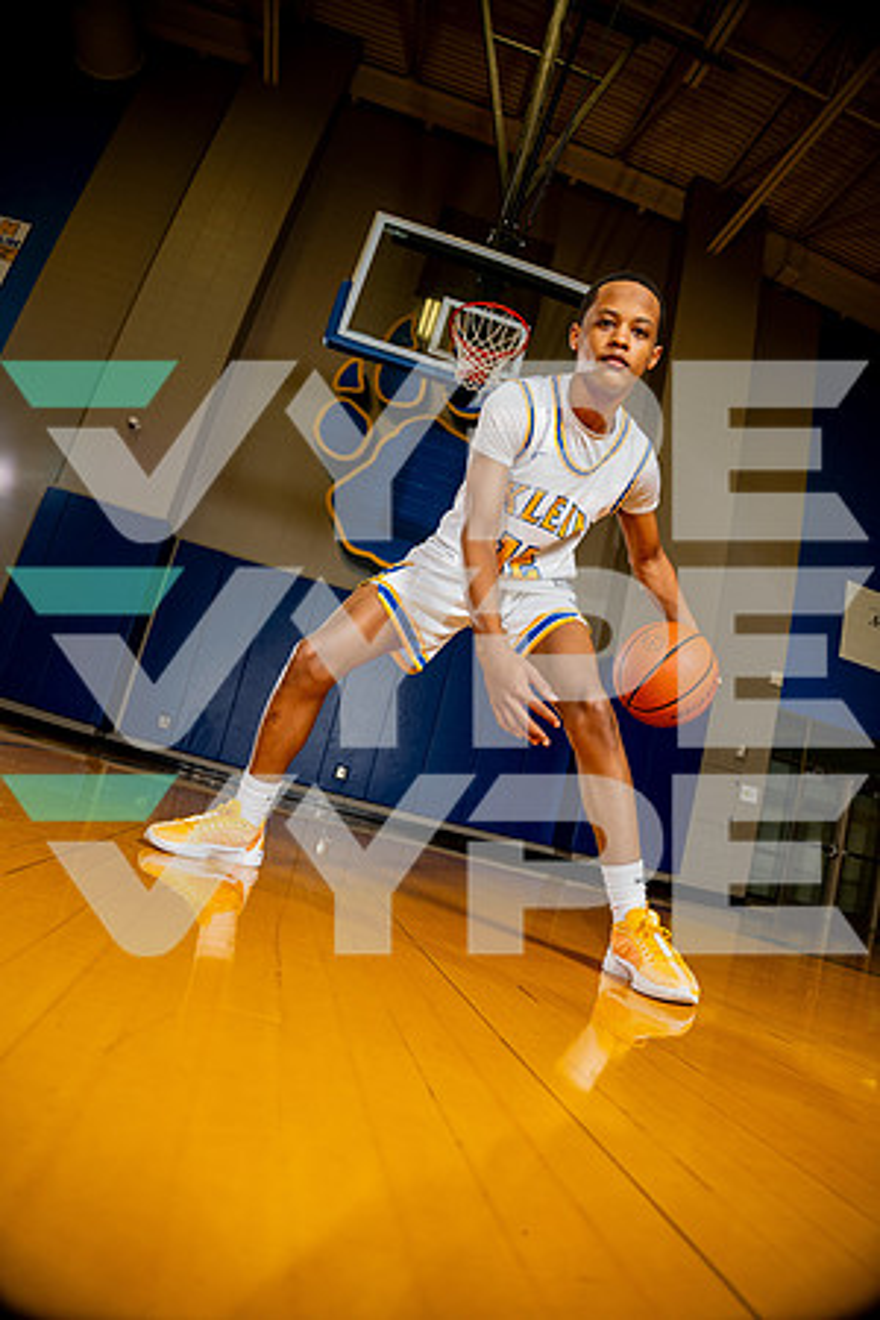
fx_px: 733
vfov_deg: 84.0
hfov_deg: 61.9
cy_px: 660
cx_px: 440
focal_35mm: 20
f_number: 4
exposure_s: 1/250
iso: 160
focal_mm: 20
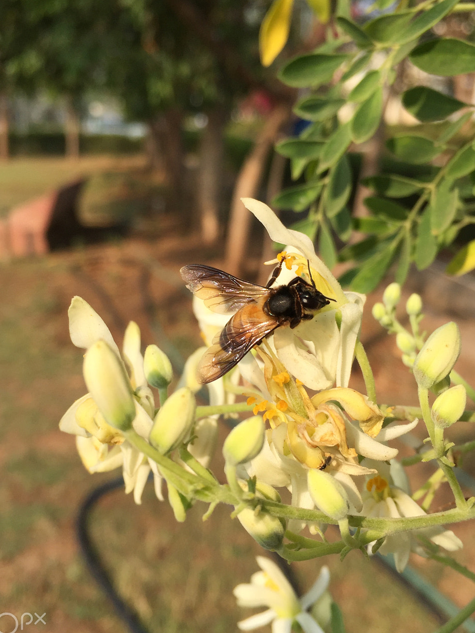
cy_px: 287
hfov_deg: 38.7
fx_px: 677
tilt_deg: -12.3
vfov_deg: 50.1
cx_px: 224
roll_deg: -0.6
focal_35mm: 37
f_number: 2.2
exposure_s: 1/1364
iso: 32
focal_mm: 4.15
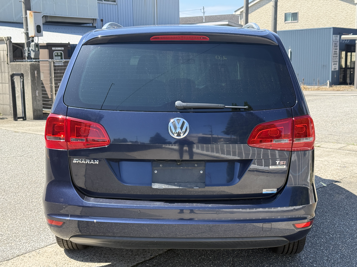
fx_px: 495
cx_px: 178
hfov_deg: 39.7
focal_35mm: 48
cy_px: 134
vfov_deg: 30.3
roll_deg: +0.8
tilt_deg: -7.7
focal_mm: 6.76
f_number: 1.78
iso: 100
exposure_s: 1/1203
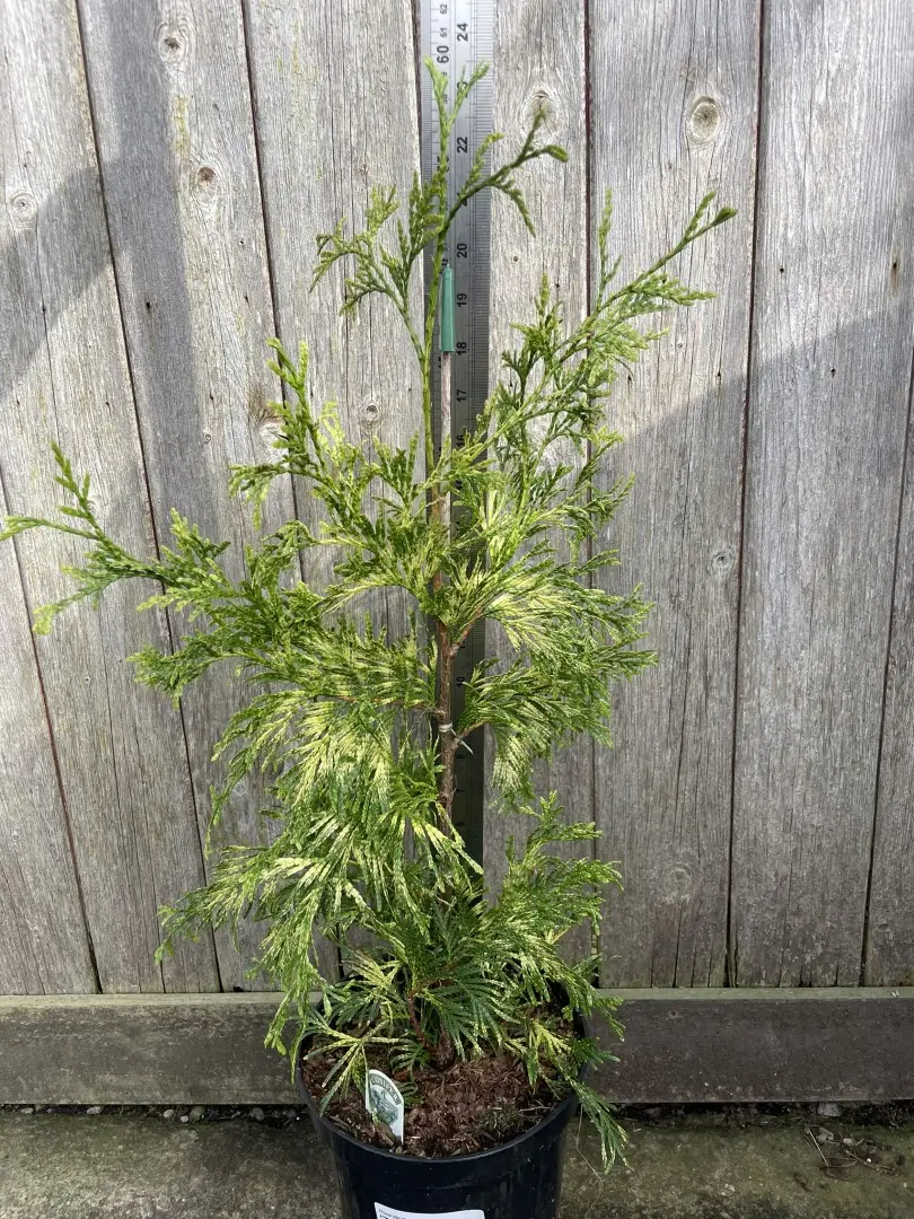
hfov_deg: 53.1
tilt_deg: -15.7
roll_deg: +4.1
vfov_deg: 67.3
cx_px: 457
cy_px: 610
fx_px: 915
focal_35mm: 26
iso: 32
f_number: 1.6
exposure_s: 1/842
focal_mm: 4.2
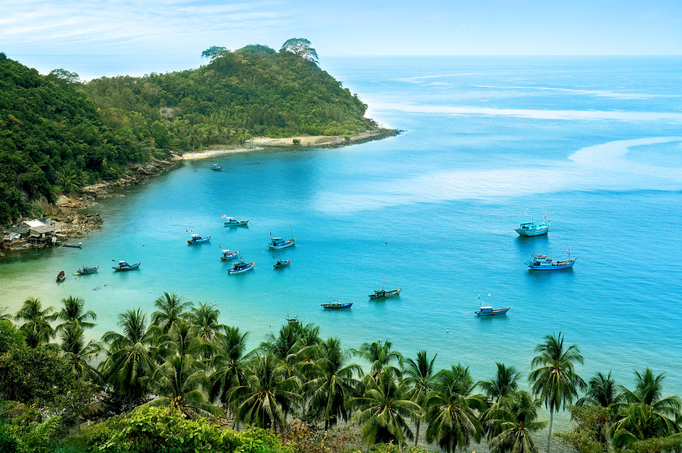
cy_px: 226
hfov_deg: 37.9
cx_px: 341
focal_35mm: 52
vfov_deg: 25.7
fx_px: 994
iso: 400
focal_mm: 35
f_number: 4.5
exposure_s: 1/800
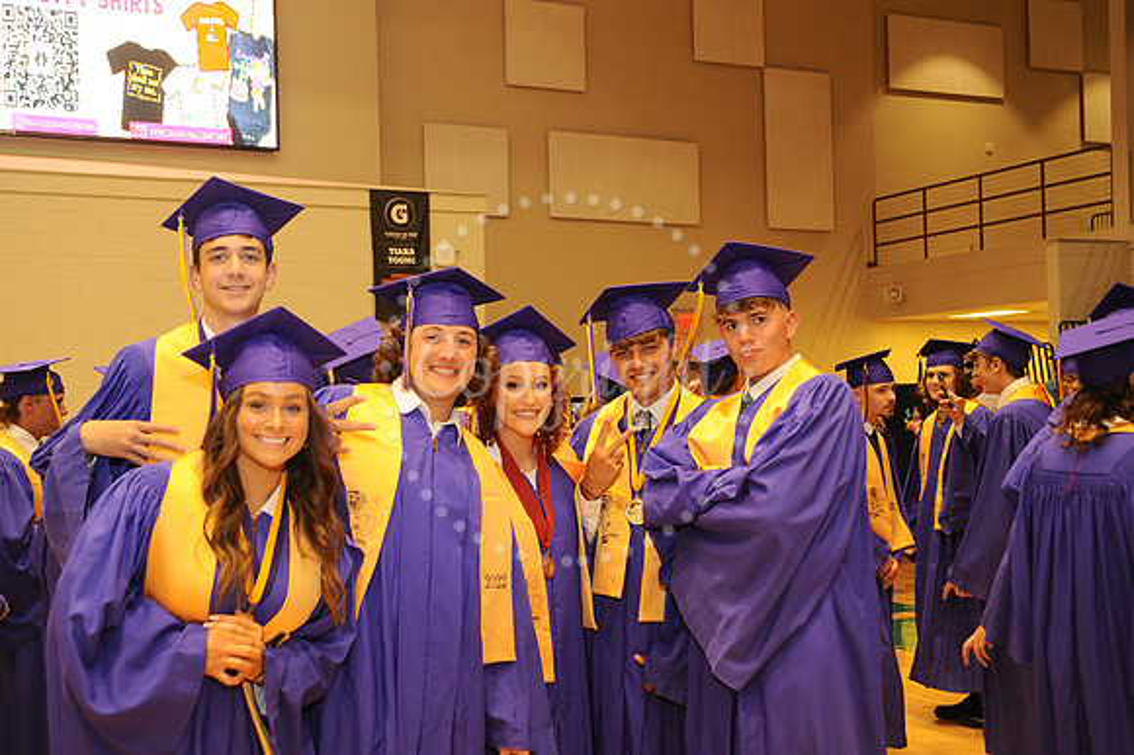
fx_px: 1385
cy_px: 378
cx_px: 567
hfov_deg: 44.5
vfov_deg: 30.5
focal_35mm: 44
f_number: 5.6
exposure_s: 1/60
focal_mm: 44
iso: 1250
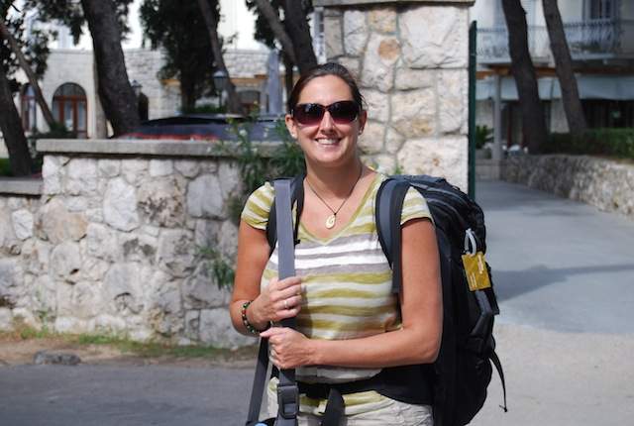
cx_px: 317
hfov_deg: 24.6
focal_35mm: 82
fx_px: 1456
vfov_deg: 16.6
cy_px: 213
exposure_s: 1/160
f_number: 6.3
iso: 100
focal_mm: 55
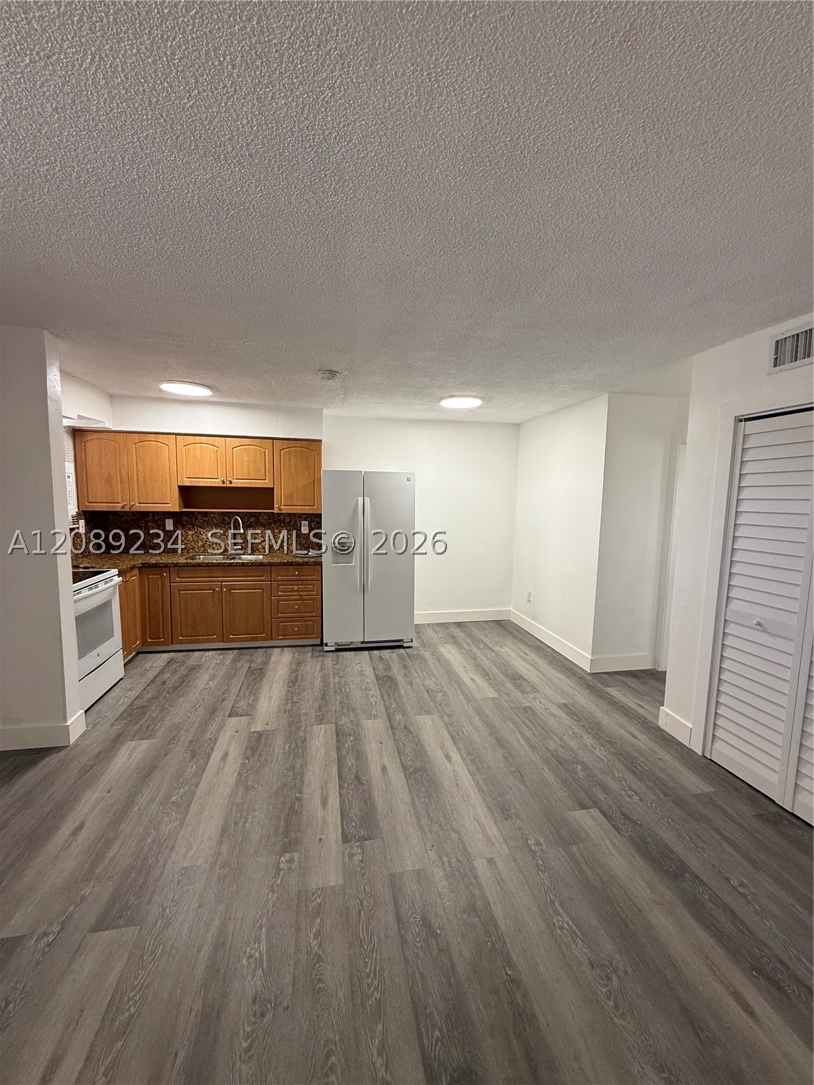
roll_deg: -1.3
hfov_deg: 85.7
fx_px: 439
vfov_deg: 102.1
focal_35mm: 14
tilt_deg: -5.7
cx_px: 407
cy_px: 542
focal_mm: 2.22
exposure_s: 1/120
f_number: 2.2
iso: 160
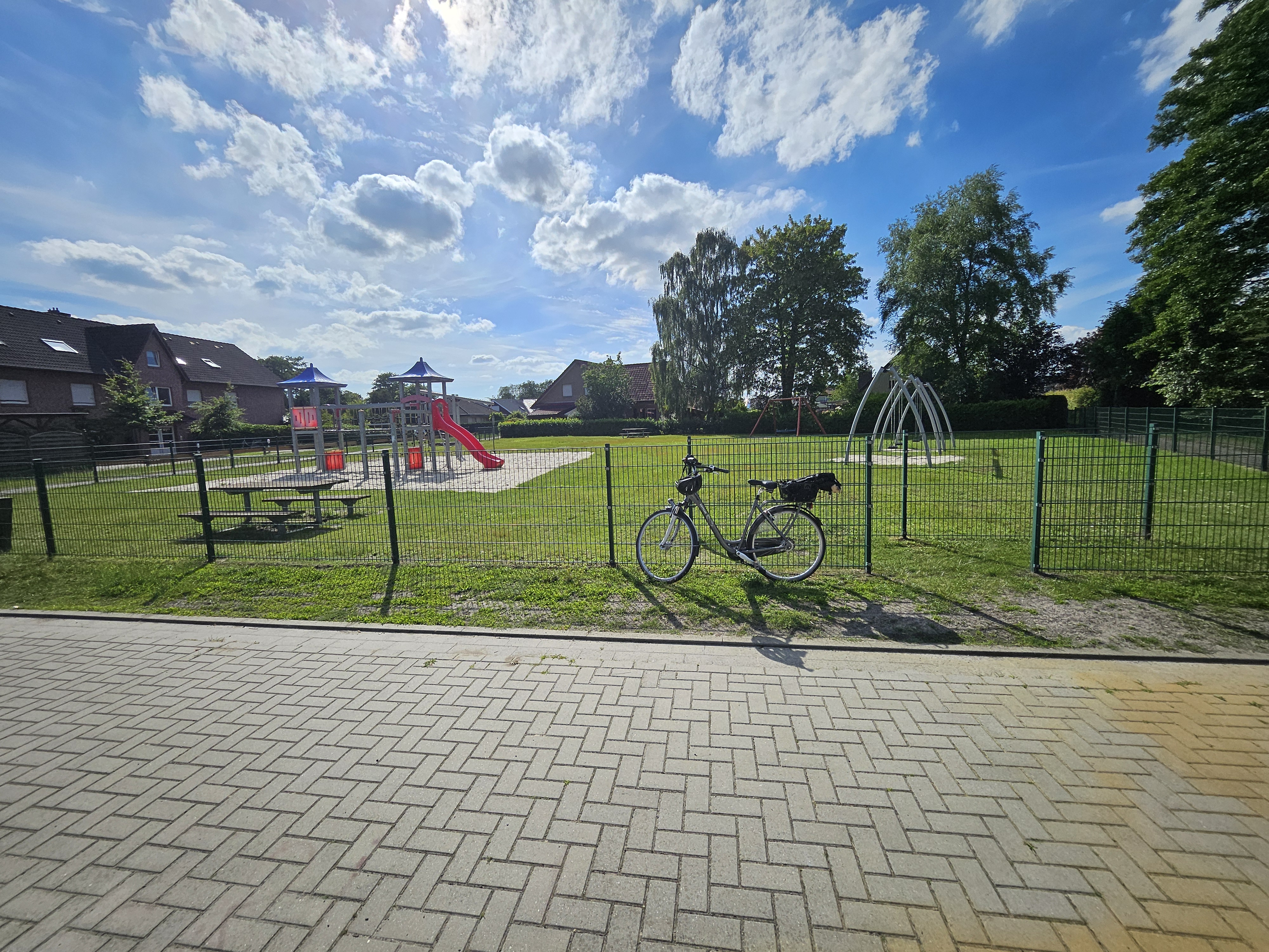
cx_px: 634
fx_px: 477
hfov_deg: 106.2
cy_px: 476
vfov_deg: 89.9
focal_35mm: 13
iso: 32
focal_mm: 1.7
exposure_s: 1/3348
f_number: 2.2
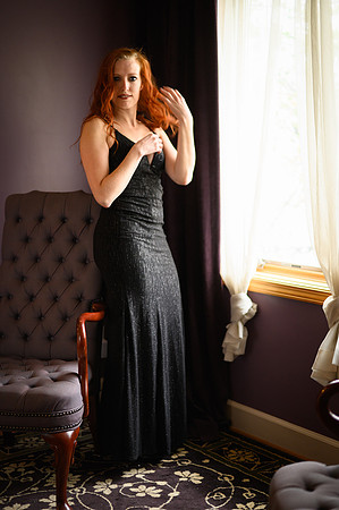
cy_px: 255
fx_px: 708
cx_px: 170
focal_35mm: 50
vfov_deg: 39.6
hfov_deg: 26.9
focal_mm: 50
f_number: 1.8
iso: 400
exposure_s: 1/80
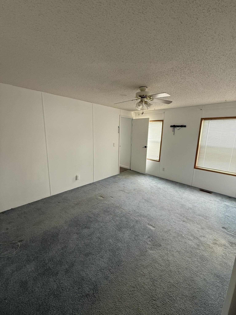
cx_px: 118
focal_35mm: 14
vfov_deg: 102.1
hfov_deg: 85.7
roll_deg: -1.7
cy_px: 158
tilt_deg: -10.9
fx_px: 127
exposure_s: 1/99
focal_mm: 2.22
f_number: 2.2
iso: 200
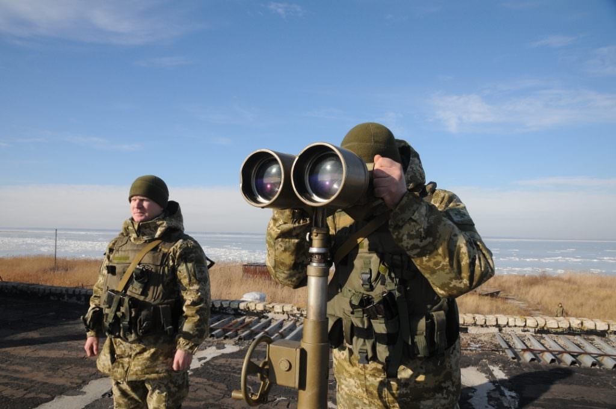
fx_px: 410
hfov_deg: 73.8
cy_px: 204
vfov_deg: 53.0
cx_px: 308
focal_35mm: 24
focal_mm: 16
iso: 560
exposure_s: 1/800
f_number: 11
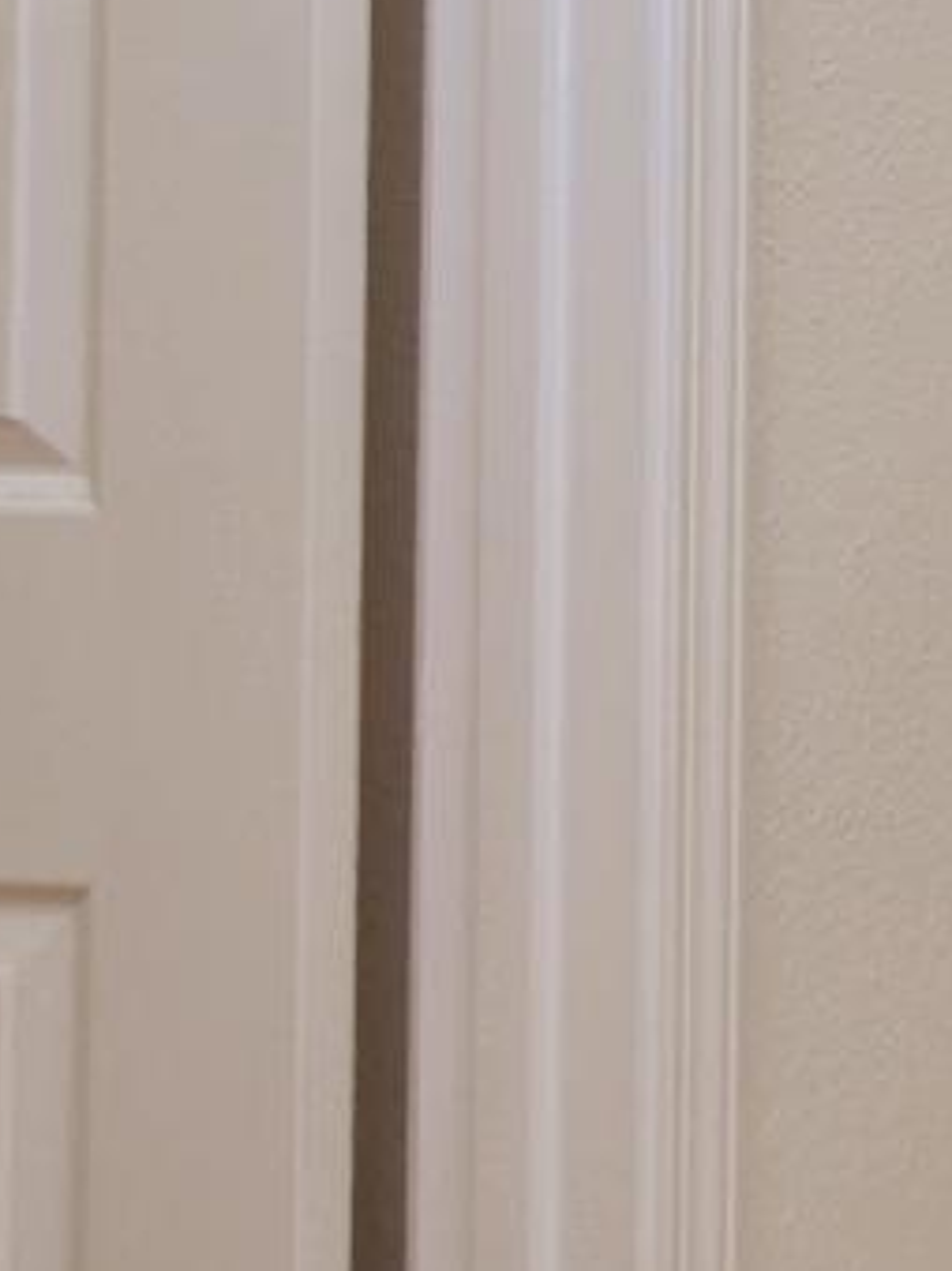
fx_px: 2275
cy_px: -171
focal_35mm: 62
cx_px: 2031
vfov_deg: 28.1
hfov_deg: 16.4
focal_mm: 7
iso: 800
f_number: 3.5
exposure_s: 1/160
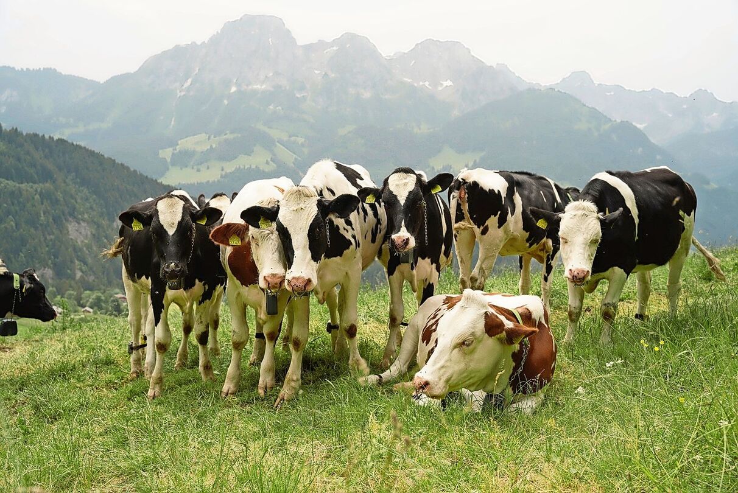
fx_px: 773
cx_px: 369
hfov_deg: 51.0
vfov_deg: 35.4
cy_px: 246
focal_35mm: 38
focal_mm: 37.7
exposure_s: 1/400
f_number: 5
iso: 125
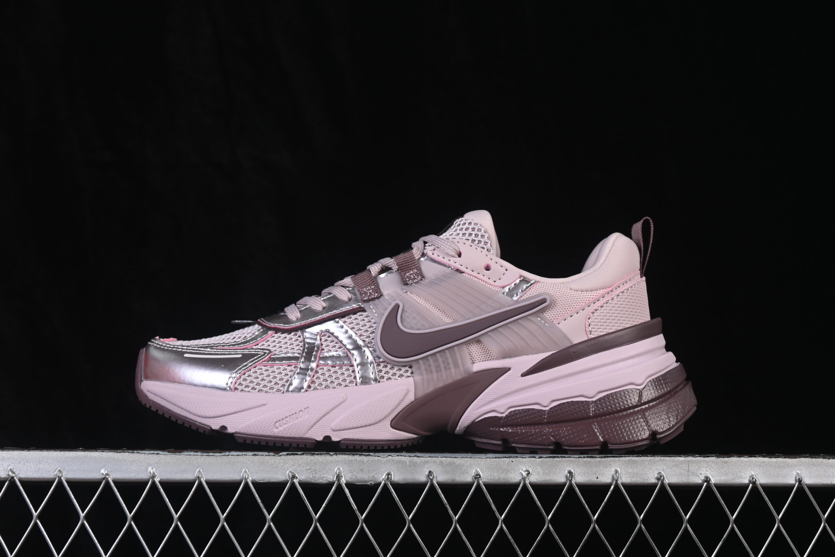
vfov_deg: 18.2
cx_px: 418
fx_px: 1740
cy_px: 278
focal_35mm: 75
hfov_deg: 27.0
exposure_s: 1/80
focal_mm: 50
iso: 160
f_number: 8
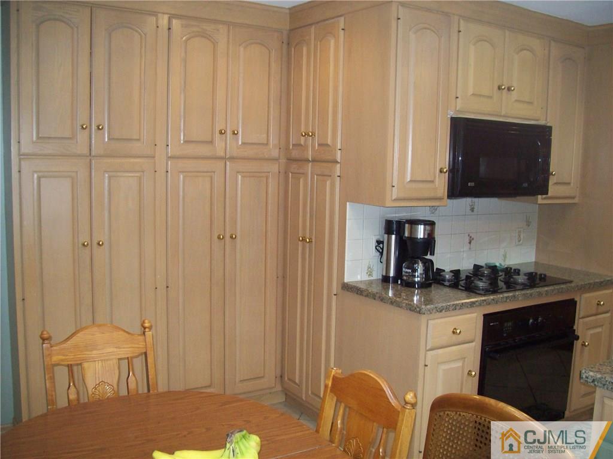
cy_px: 230
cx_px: 306
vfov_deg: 39.6
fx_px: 637
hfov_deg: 51.4
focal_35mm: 36
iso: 200
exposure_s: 1/64
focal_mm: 6
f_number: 2.7
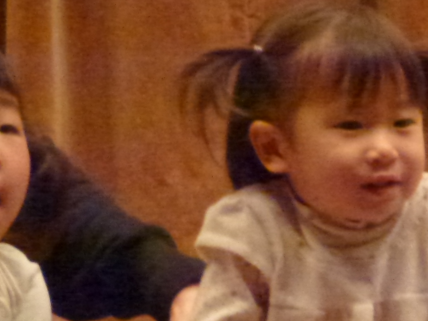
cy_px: 352
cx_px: 434
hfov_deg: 2.7
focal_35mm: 741
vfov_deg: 2.0
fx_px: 9161
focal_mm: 47.7
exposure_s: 1/80
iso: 1600
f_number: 5.6
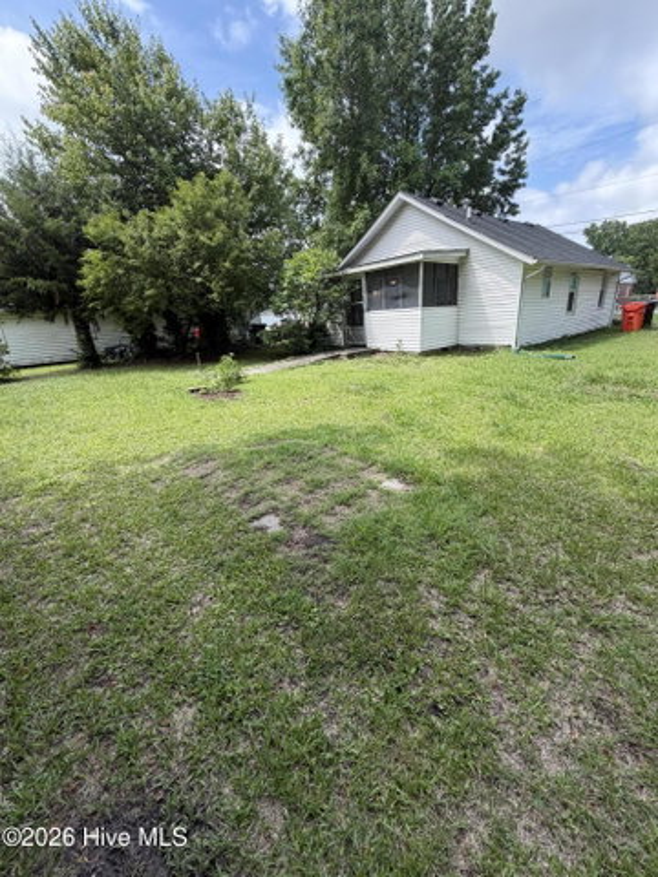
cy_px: 438
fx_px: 355
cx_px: 329
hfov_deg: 85.7
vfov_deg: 102.1
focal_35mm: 14
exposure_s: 1/502
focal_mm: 2.22
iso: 50
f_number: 2.2
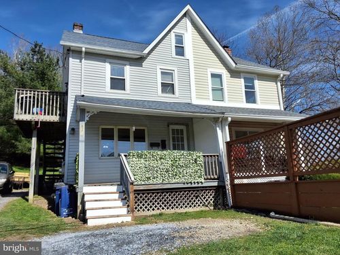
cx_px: 170
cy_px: 128
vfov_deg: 49.7
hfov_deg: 63.4
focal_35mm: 28
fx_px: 275
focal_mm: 2.91
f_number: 1.9
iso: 32
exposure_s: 1/2703
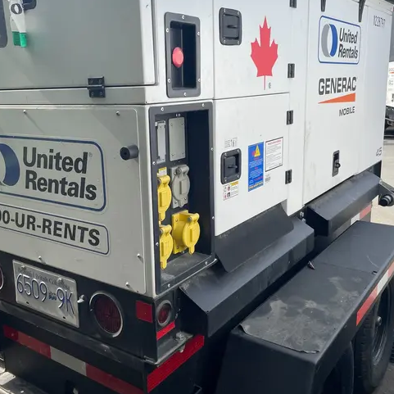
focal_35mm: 35
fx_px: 451
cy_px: 177
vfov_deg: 47.2
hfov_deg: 47.2
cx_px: 182
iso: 32
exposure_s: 1/1916
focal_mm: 4.2
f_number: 1.6
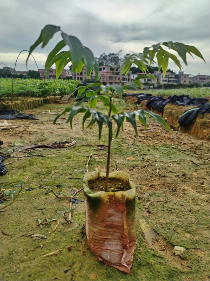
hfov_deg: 53.1
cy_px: 140
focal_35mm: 26
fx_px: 210
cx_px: 105
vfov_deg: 67.3
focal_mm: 4.26
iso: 67
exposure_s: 1/649
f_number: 1.8
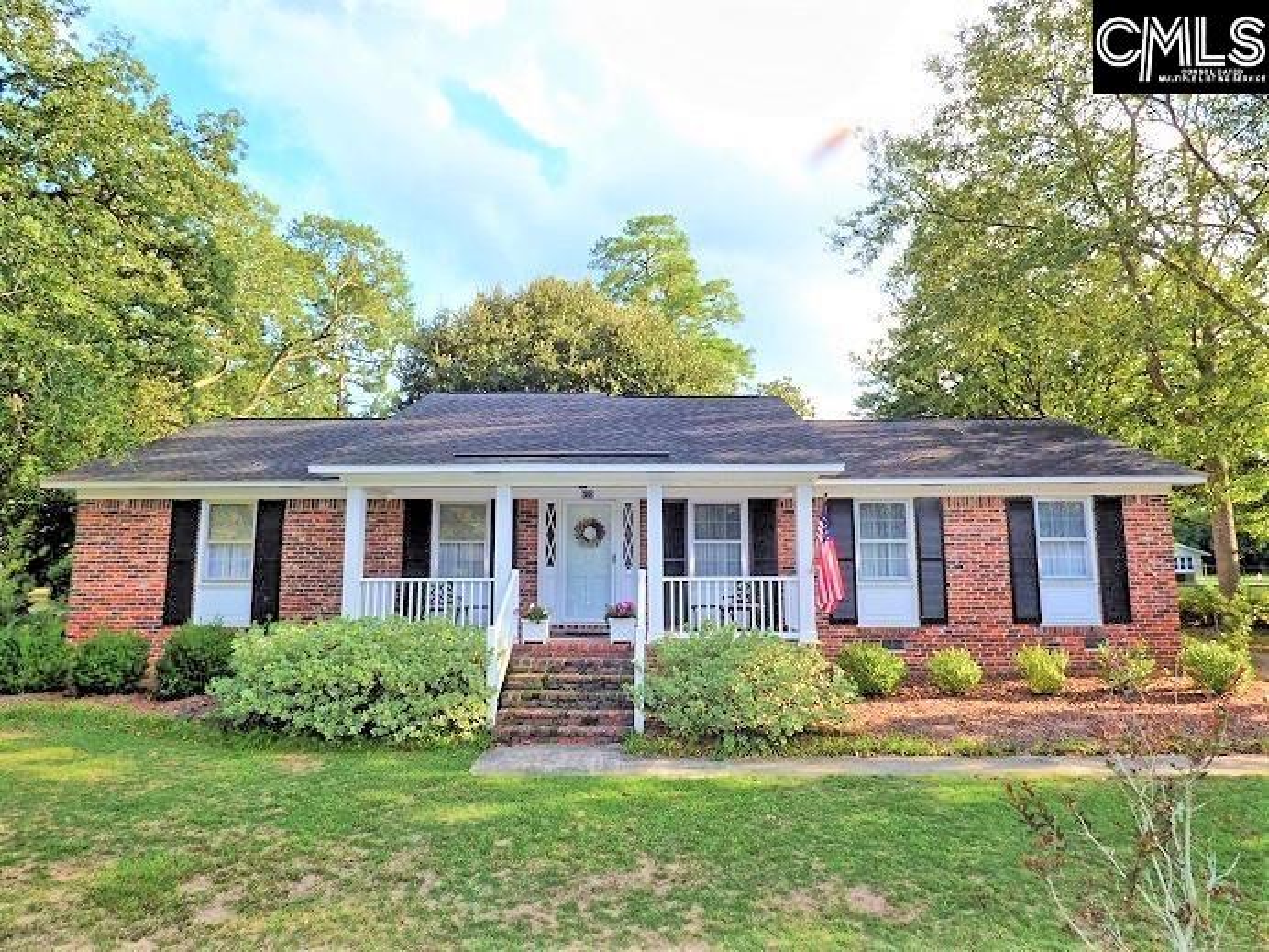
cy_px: 476
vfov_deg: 66.0
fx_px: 733
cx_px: 634
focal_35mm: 20
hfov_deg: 81.7
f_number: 8
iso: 100
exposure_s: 1/60
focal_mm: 3.6
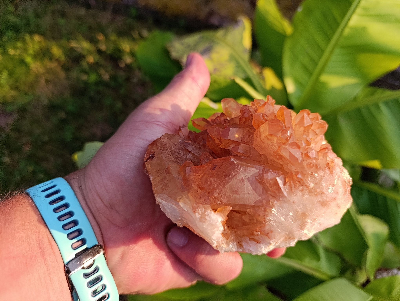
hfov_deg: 73.8
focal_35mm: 23
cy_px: 150
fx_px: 266
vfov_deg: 59.0
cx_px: 200
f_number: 1.6
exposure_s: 1/194
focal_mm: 6.14
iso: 50
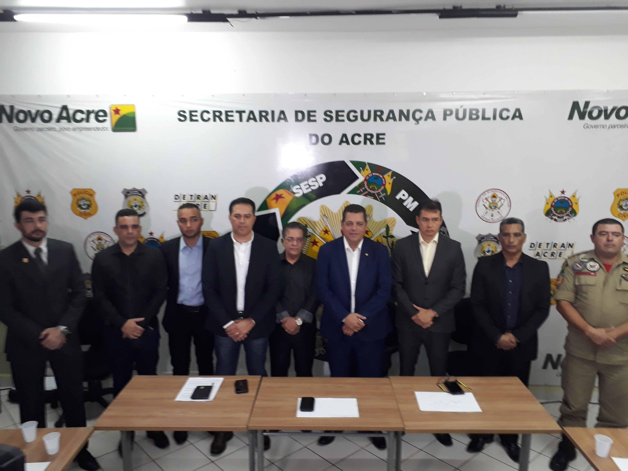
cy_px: 236
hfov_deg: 65.3
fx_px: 490
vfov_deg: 51.4
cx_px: 314
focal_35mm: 27
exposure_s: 1/24
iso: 160
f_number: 1.9
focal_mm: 3.6
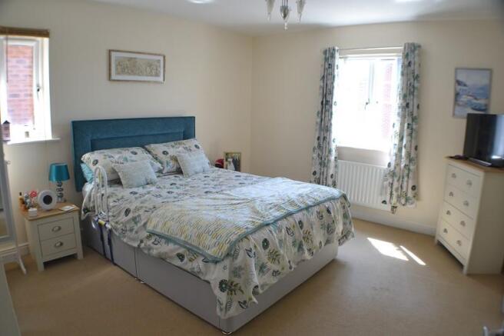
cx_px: 252
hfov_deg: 61.9
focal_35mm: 30
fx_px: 420
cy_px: 168
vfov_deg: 43.6
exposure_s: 1/80
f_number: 3.8
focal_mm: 20
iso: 400
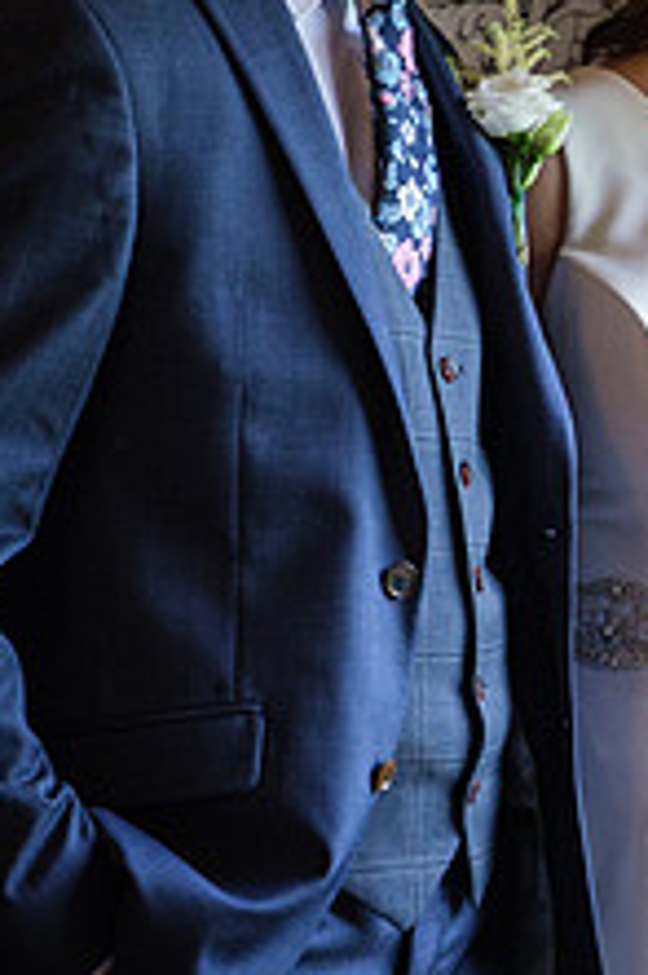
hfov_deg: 5.7
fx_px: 6463
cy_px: 315
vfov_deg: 8.6
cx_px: 698
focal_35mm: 239
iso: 800
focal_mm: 53.3
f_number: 2.8
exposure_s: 1/160
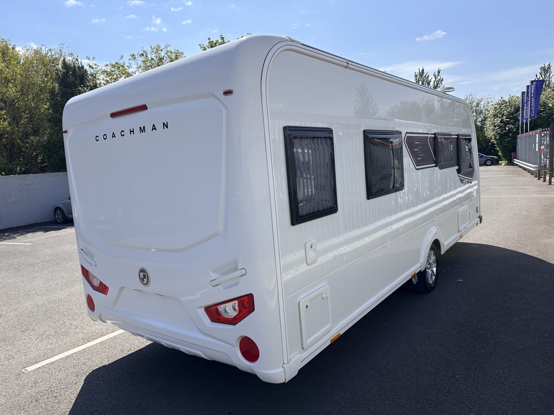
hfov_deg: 71.6
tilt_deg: -5.0
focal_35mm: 24
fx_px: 384
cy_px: 208
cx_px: 277
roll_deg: +5.9
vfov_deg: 56.8
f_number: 1.78
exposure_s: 1/4348
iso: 80
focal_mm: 6.86
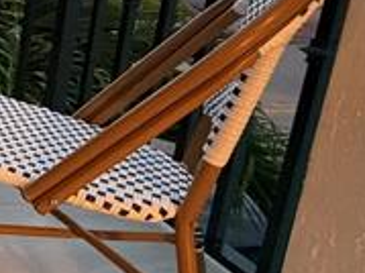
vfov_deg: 27.1
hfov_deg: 23.4
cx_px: -265
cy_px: -14
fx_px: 527
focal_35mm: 50
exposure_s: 1/60
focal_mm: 2.22
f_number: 2.2
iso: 500
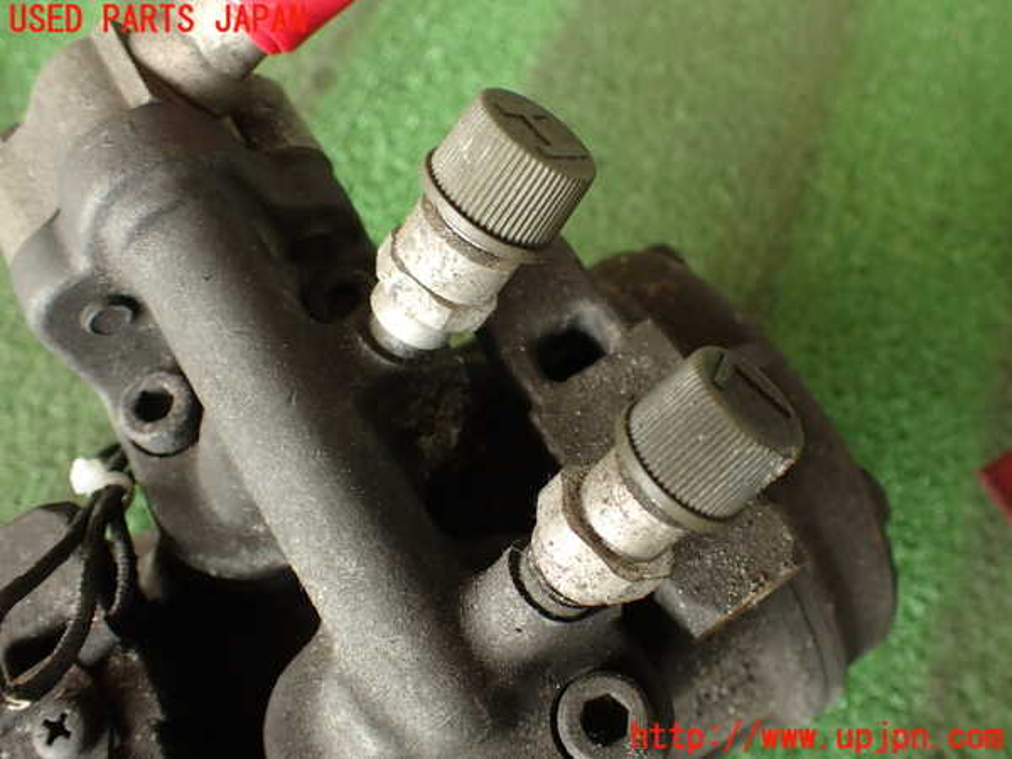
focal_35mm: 30
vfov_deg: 46.8
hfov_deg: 60.0
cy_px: 380
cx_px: 506
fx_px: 877
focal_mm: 5.4
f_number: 2.3
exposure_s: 1/60
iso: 160
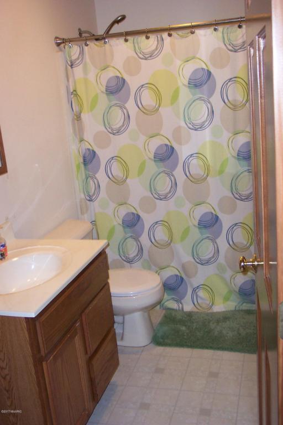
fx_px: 448
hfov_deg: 35.1
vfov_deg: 50.7
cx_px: 142
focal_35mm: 38
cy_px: 212
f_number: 2.8
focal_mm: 8
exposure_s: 1/20
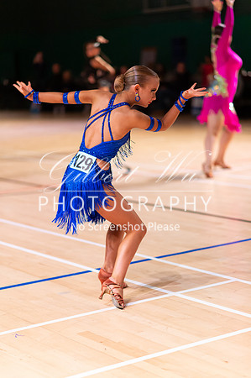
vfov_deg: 23.9
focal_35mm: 85
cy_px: 189
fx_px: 891
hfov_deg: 16.0
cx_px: 126
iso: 2500
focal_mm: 85
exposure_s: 1/1000
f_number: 1.8
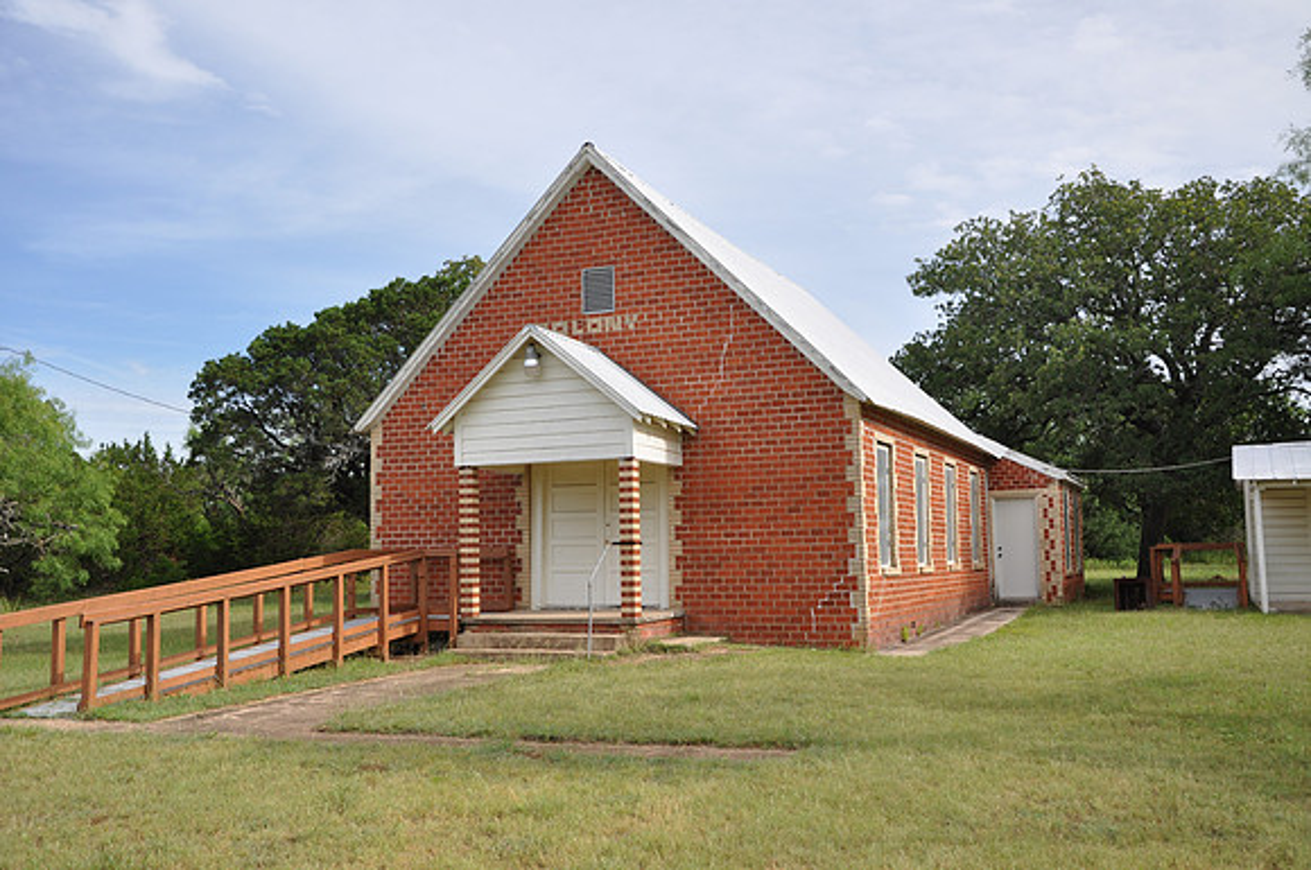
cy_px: 435
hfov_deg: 53.2
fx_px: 1309
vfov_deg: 36.8
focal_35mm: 36
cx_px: 656
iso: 200
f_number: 6.3
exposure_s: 1/160
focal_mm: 24
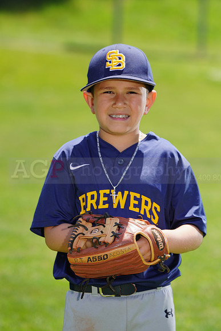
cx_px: 110
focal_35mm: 250
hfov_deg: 5.5
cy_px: 166
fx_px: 2301
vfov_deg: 8.2
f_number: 7.1
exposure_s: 1/250
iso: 100
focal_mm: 250
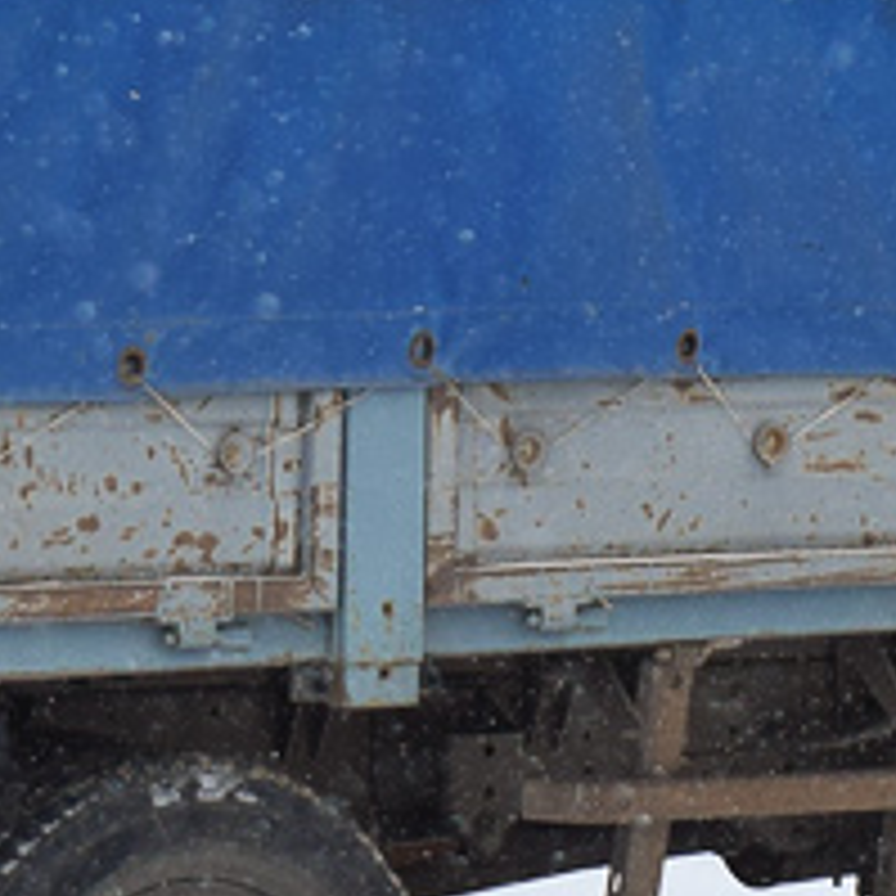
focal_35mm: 208
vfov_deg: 8.3
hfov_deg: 8.4
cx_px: 428
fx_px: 6078
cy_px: -212
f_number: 6.3
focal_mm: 27
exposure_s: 1/1000
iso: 400
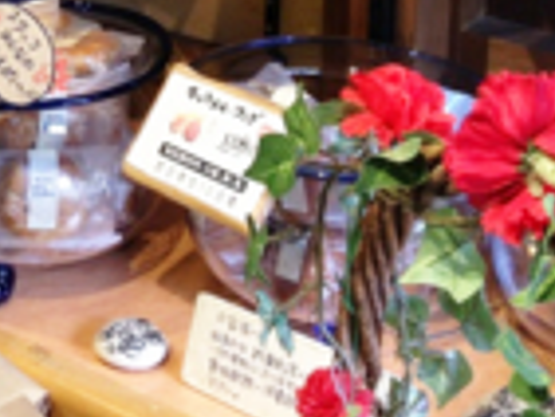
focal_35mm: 112
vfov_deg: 12.8
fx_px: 1797
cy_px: -130
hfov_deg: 17.1
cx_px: -35
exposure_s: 1/20
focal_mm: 4.28
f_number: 2.4
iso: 64
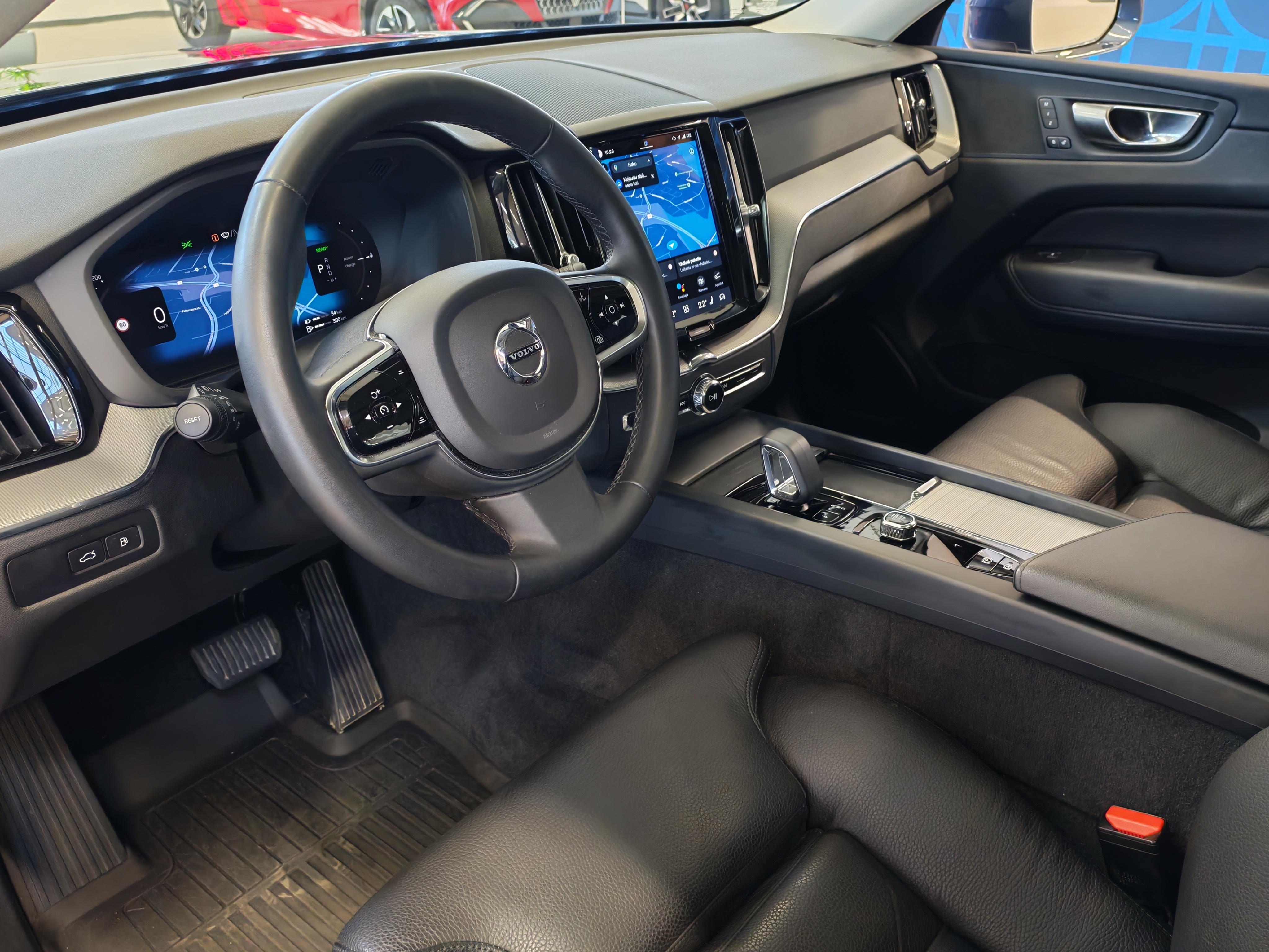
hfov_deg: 58.4
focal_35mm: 31
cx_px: 634
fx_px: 1136
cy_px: 476
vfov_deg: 45.4
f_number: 1.9
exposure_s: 1/50
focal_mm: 6.12
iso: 1000
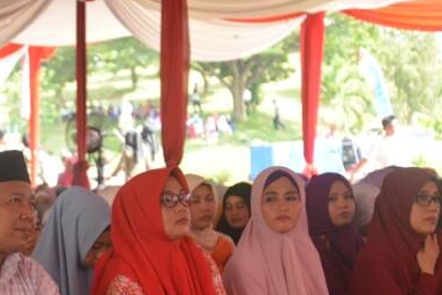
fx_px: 1904
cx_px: 12
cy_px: 295
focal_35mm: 155
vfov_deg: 8.8
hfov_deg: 13.1
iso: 400
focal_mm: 58
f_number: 4.5
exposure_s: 1/125
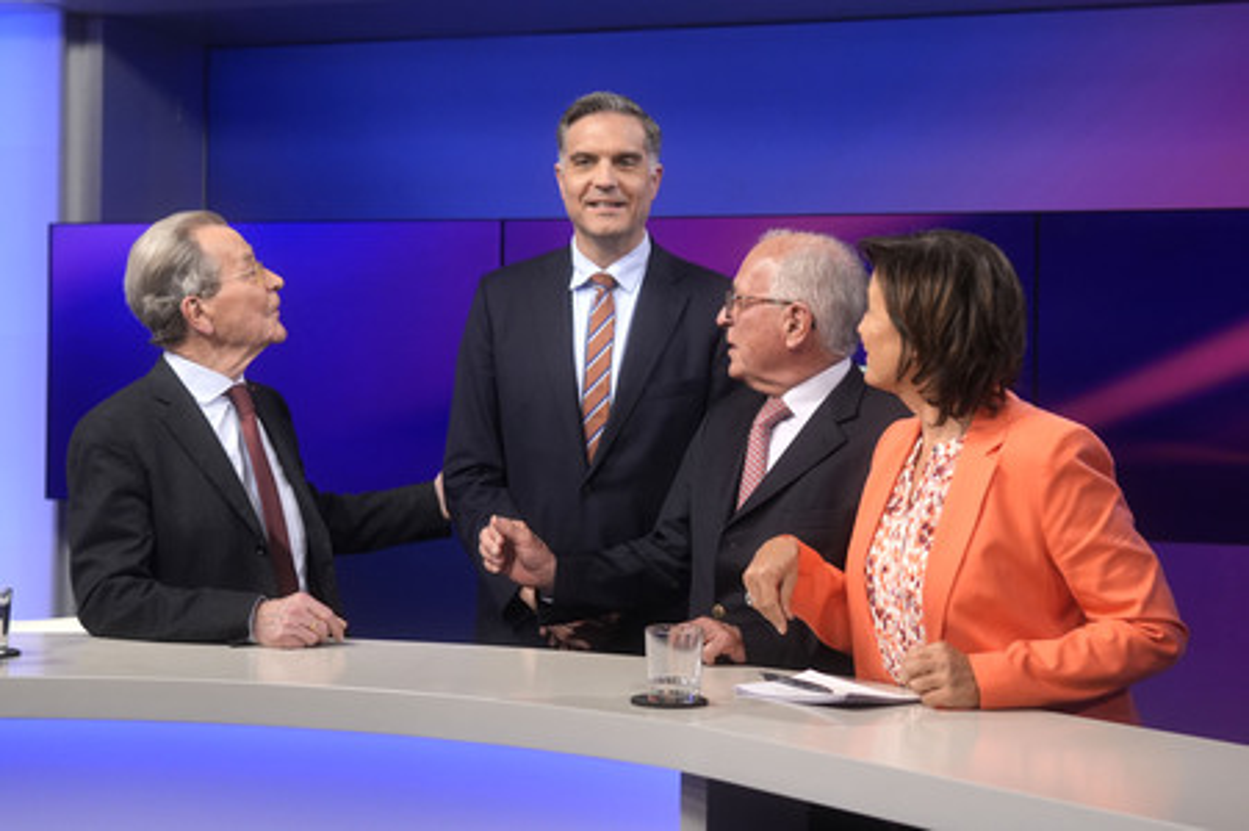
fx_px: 1560
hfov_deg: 43.6
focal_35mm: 45
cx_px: 624
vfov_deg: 29.8
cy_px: 416
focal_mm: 30
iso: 640
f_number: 2.2
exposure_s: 1/250
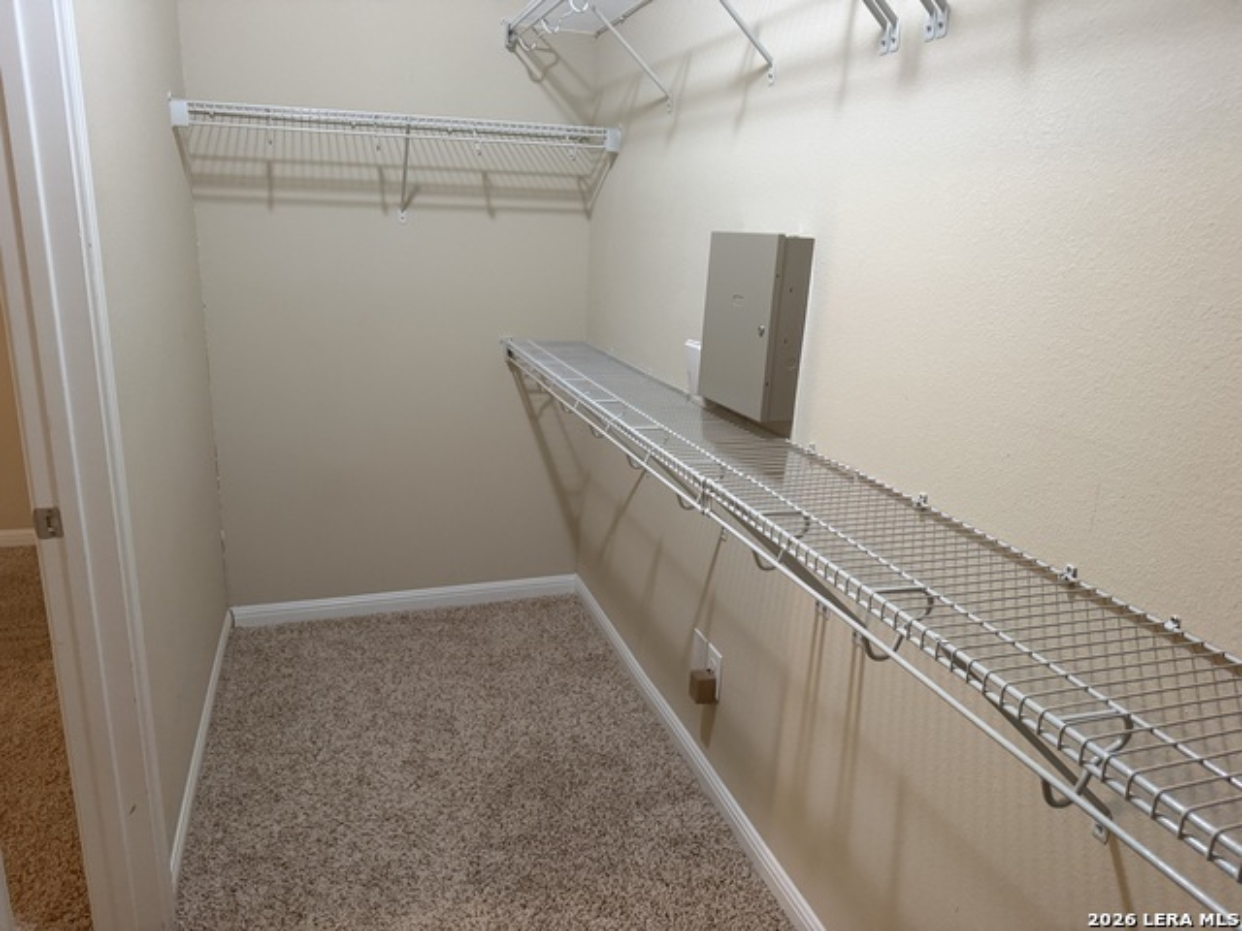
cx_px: 621
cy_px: 466
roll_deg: -2.2
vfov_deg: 56.8
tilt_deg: -15.4
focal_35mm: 24
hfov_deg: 71.6
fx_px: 861
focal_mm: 6.76
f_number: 1.78
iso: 400
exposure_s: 1/60
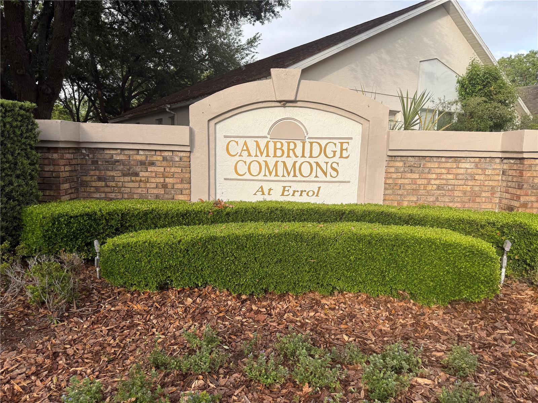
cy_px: 202
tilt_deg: -8.2
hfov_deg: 71.6
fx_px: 373
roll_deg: -0.5
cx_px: 269
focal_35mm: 24
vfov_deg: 56.8
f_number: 1.78
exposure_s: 1/822
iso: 80
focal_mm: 6.76
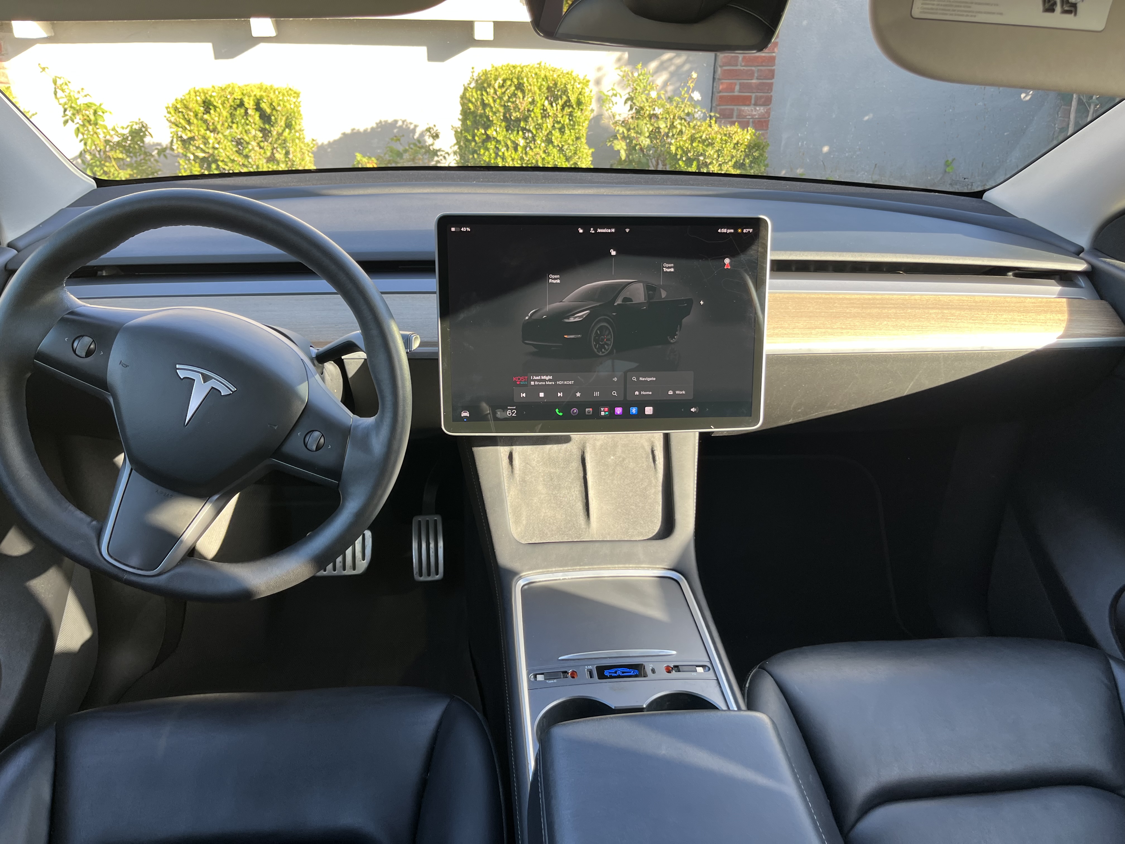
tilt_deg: -27.1
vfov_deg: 53.1
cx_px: 562
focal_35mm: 26
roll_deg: -0.8
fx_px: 845
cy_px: 422
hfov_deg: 67.3
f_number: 1.6
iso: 40
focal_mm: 5.1
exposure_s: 1/122
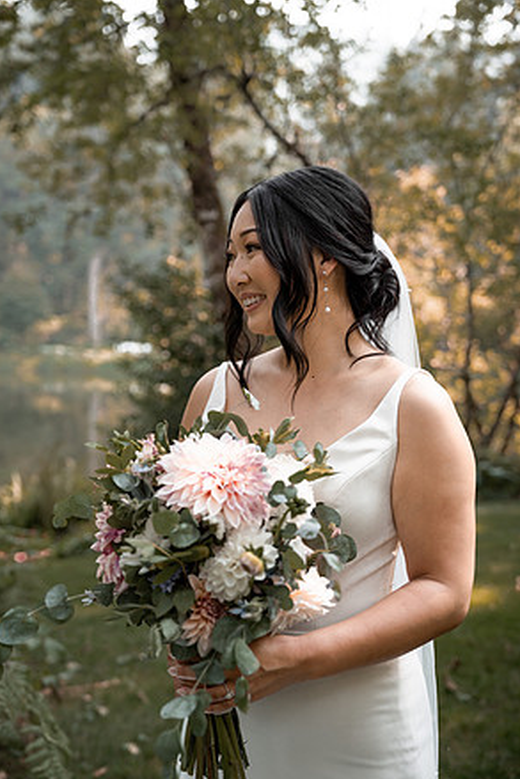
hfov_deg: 33.4
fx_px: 866
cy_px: 397
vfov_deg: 48.4
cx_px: 263
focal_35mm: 40
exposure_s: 1/800
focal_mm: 39
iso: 320
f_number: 2.8
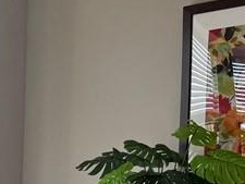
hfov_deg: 15.7
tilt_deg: -11.3
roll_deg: +0.3
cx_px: -182
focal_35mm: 109
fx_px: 772
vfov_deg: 12.9
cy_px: 275
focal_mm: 6.76
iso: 80
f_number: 1.78
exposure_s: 1/330
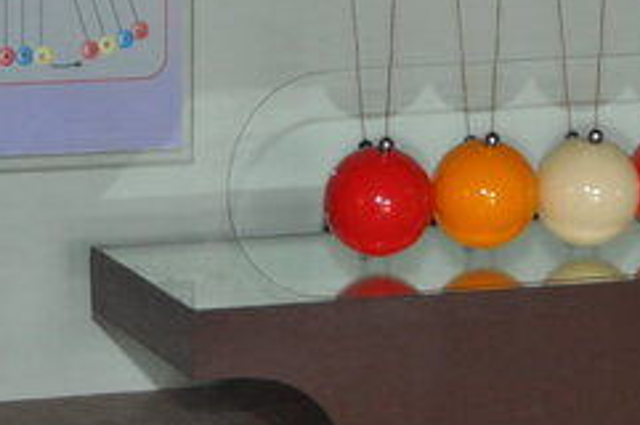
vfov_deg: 5.6
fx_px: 4296
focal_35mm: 242
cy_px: -151
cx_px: 489
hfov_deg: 8.5
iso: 640
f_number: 4.8
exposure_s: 1/60
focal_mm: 38
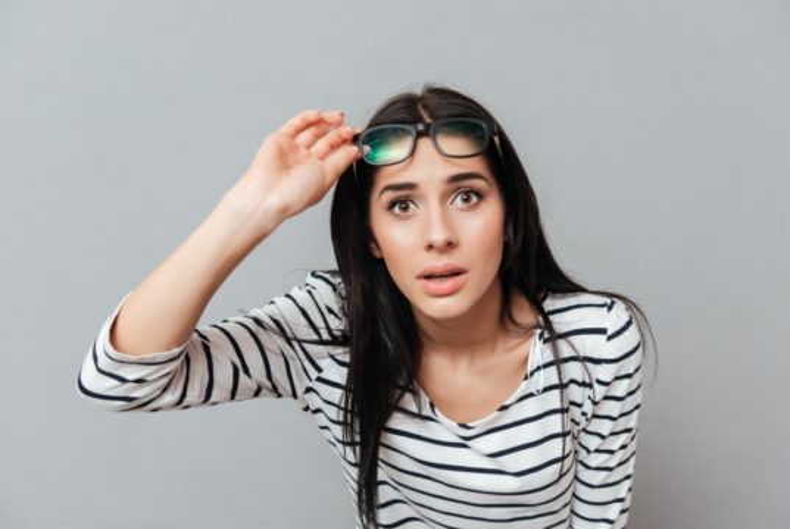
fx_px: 879
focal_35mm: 40
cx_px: 395
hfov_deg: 48.4
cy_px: 264
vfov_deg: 33.5
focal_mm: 40
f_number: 4
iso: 400
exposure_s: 1/160
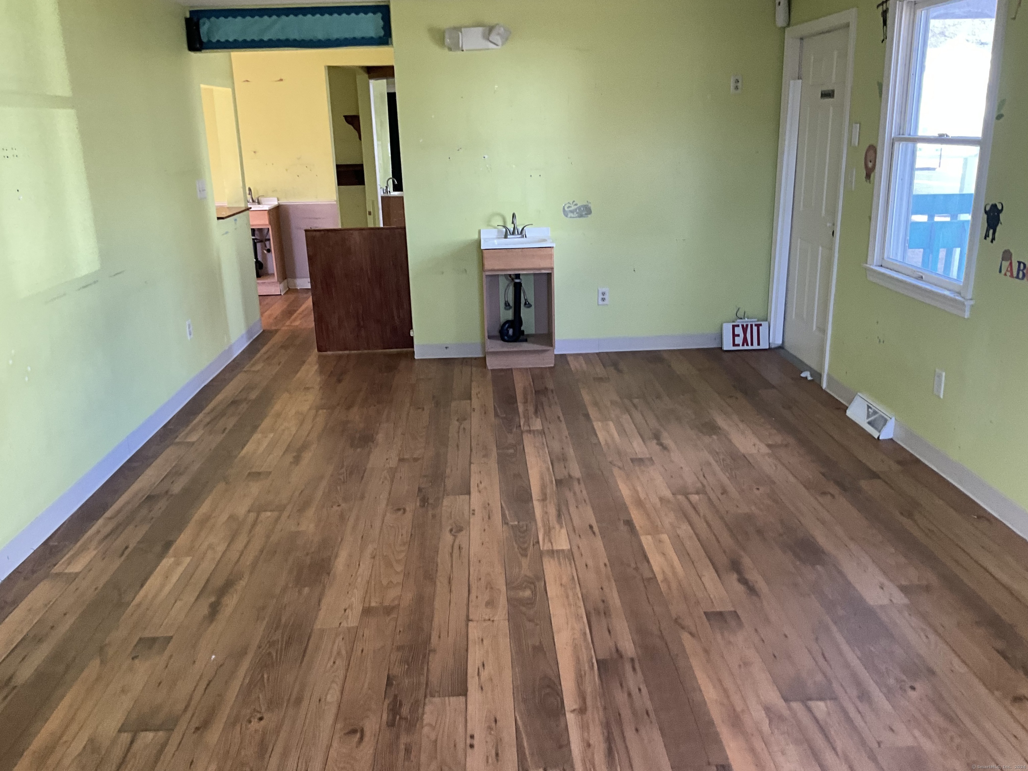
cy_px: 386
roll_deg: -0.3
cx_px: 514
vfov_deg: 48.2
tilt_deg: -17.2
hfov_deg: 61.7
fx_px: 861
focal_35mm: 29
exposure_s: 1/60
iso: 125
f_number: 1.8
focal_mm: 3
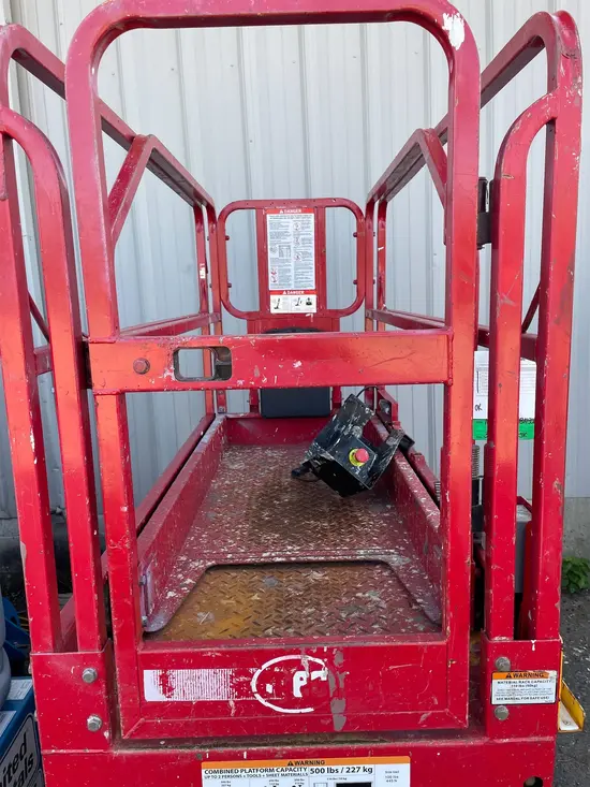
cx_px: 295
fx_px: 591
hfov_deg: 53.1
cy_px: 394
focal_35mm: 26
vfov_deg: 67.3
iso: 50
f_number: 1.6
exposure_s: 1/428
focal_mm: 4.2
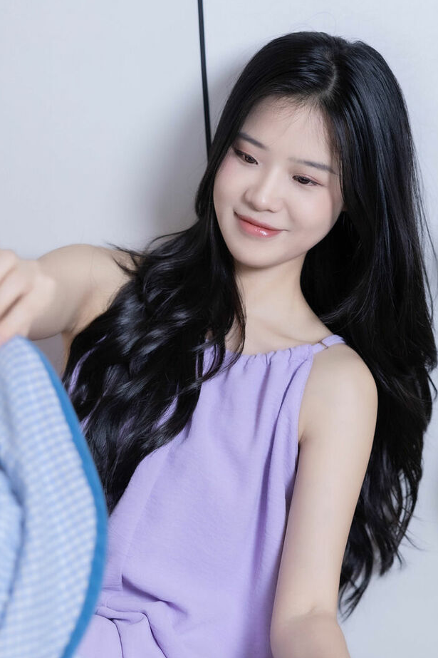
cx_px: 229
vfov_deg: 20.6
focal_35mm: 99
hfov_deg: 13.8
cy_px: 336
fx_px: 1807
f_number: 2.8
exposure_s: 1/320
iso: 1000
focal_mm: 58
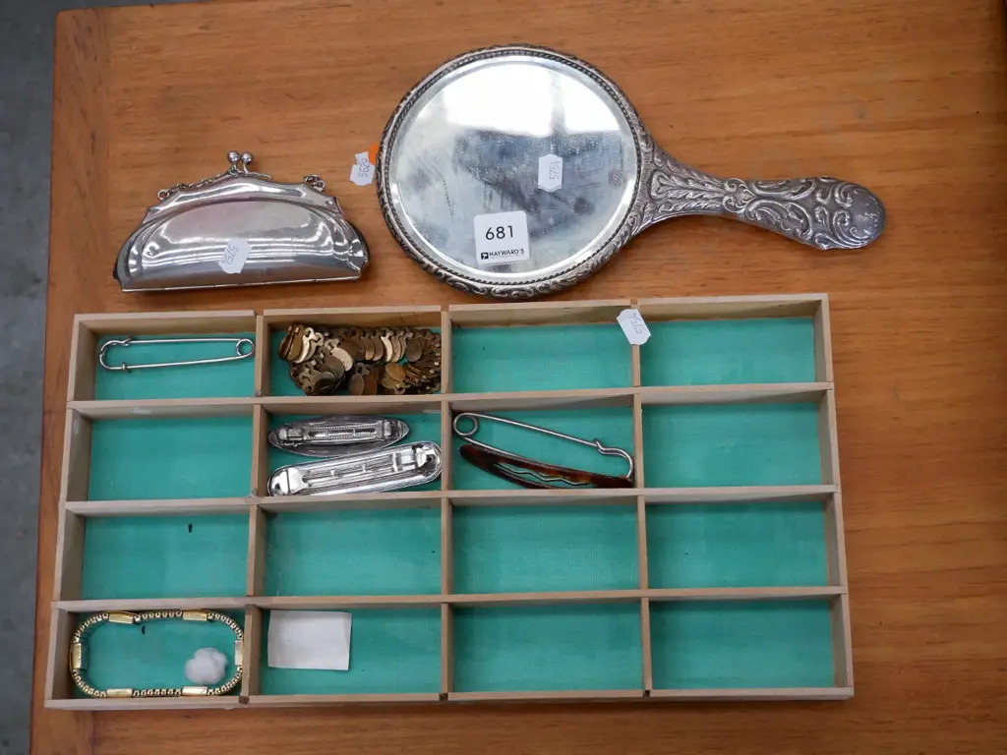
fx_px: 1280
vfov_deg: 32.9
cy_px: 378
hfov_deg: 42.9
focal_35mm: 44
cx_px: 504
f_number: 4.2
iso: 1000
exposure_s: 1/60
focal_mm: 22
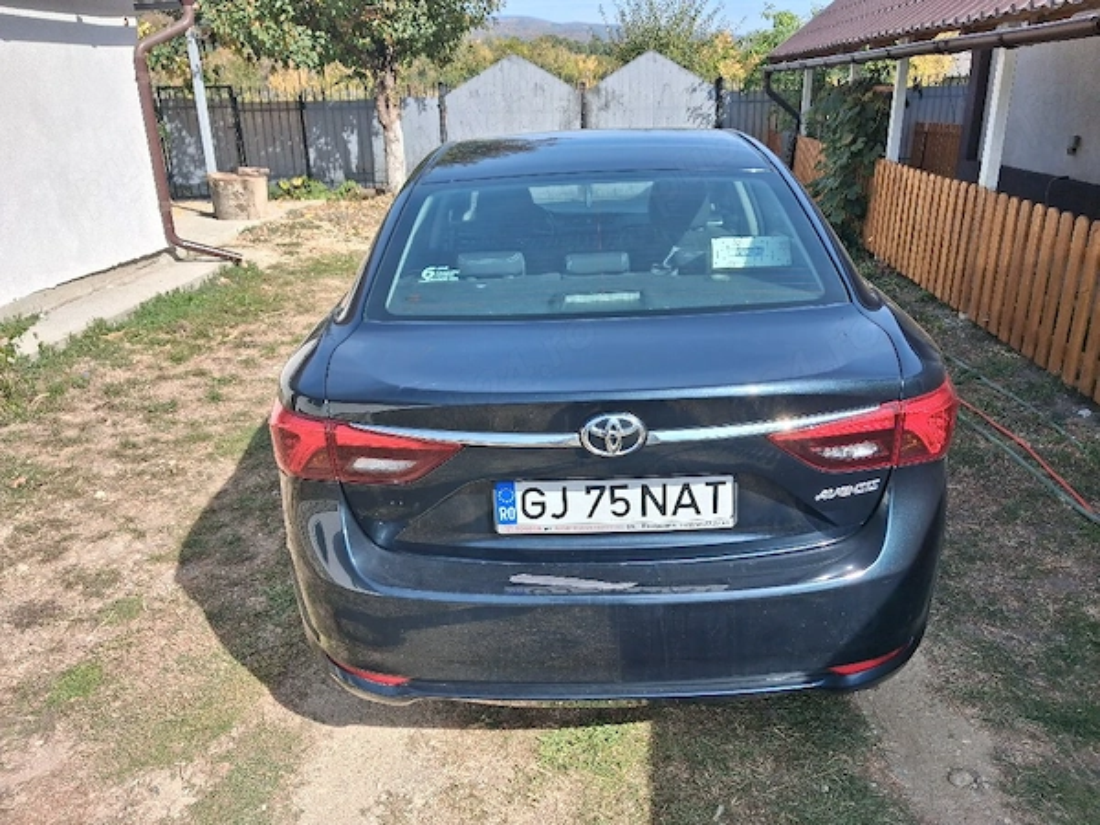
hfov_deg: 65.3
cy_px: 412
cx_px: 550
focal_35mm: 27
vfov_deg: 51.4
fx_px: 858
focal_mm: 4
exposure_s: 1/526
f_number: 1.8
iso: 25
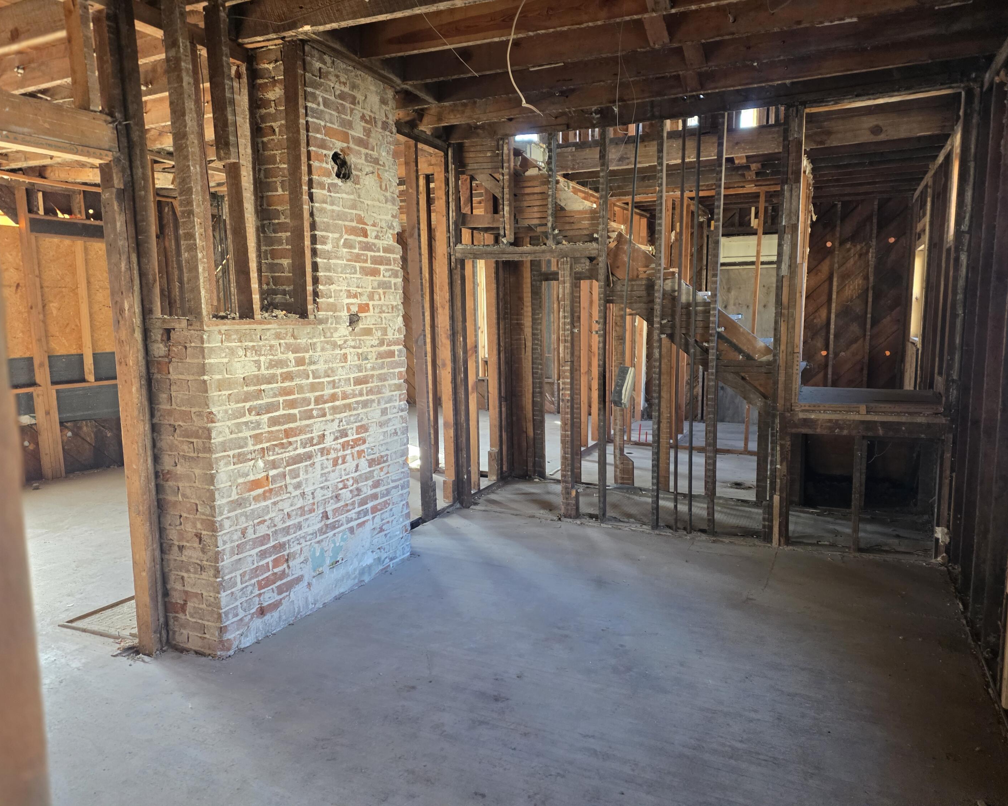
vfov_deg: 58.8
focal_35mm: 24
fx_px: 716
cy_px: 403
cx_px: 532
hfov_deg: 70.2
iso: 640
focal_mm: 6.25
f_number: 1.7
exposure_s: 1/120
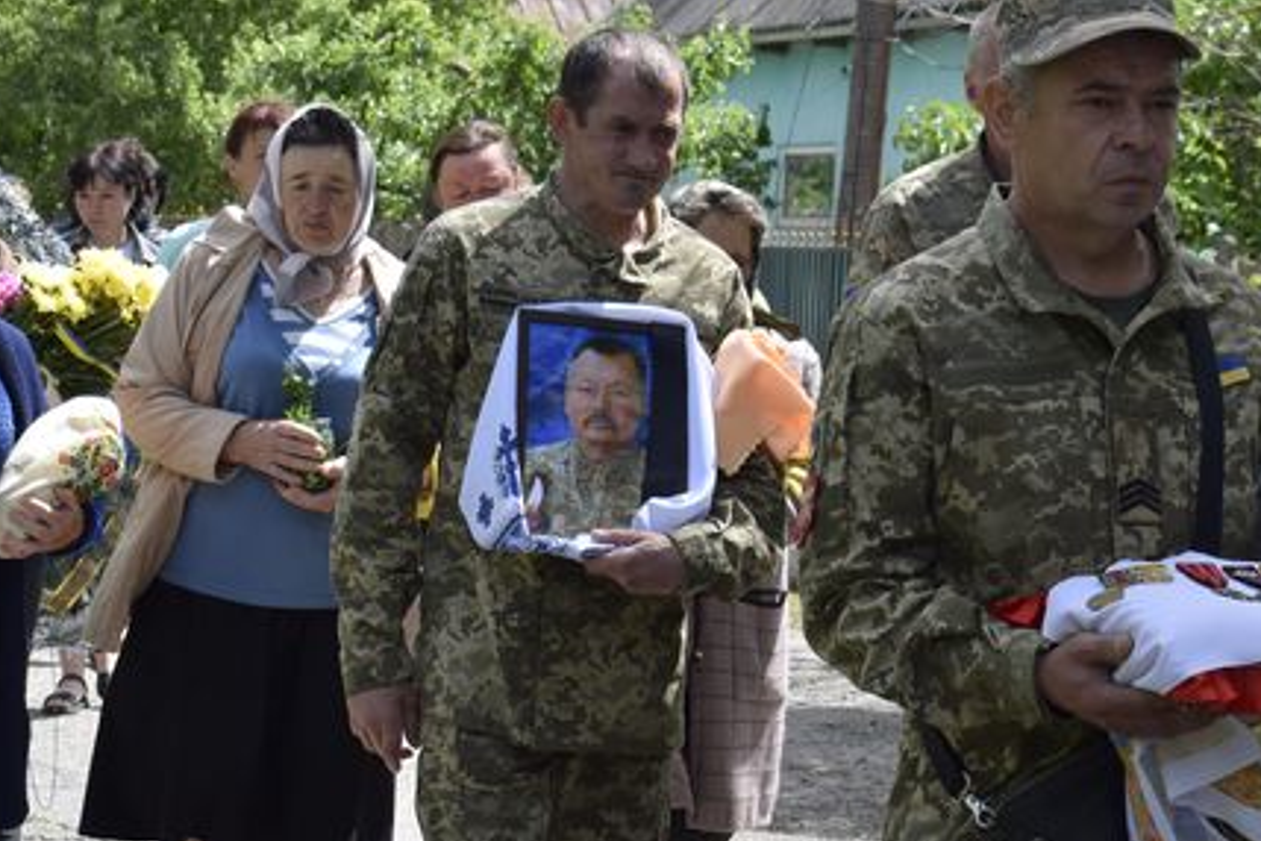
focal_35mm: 126
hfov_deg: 16.3
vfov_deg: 10.9
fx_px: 4413
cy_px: 448
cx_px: 632
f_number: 9
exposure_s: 1/320
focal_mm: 48
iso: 200
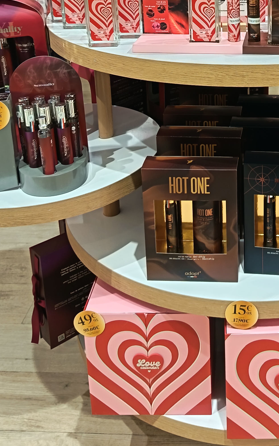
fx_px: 620
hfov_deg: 24.7
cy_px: 60
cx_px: 242
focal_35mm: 51
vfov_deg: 37.4
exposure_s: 1/50
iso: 363
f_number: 1.75
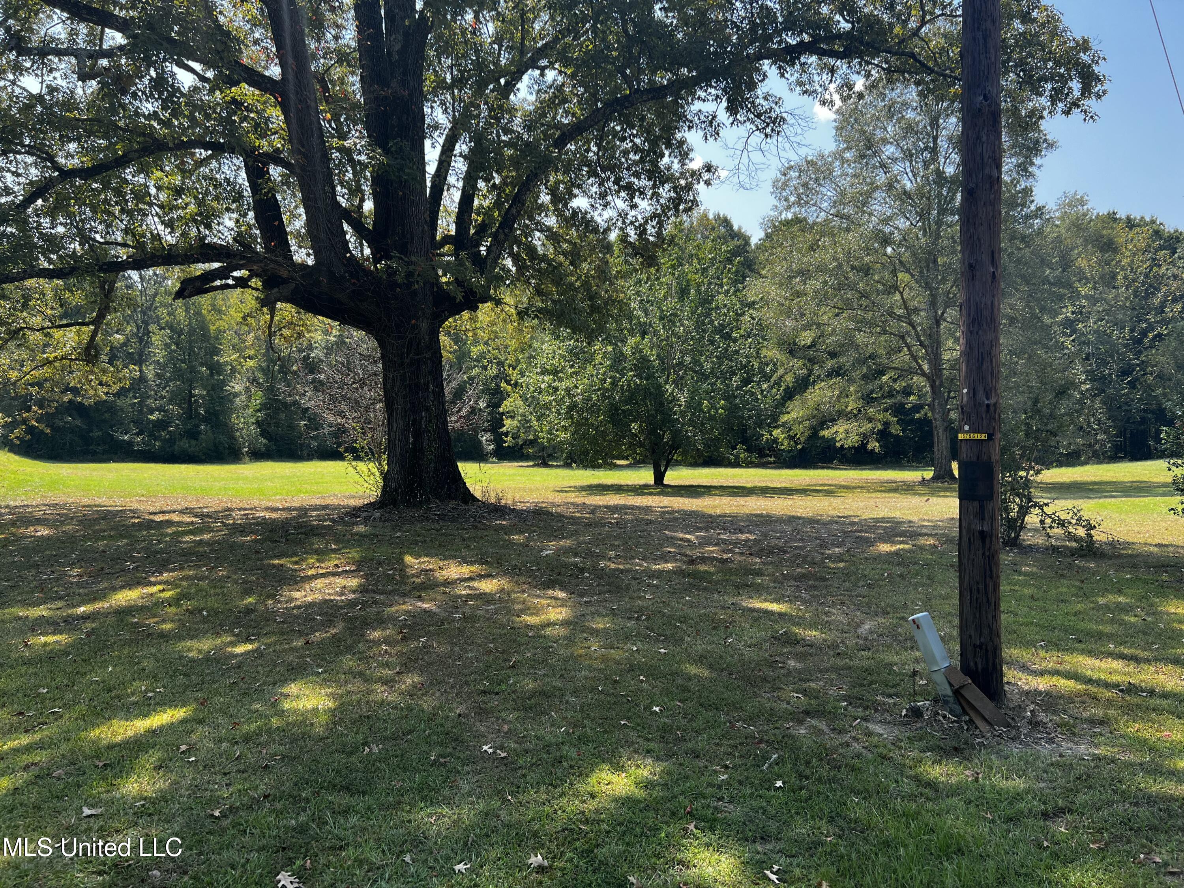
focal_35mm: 26
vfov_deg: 53.1
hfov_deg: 67.3
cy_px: 444
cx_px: 592
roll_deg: +1.3
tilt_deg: -2.5
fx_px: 889
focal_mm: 5.7
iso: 50
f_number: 1.5
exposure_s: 1/1000
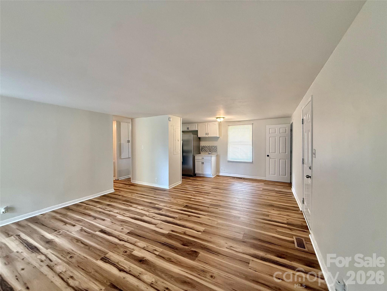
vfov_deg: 85.7
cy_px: 146
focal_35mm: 14
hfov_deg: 102.1
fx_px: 157
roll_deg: -0.4
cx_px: 194
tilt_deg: -0.7
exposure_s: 1/99
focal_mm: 2.22
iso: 320
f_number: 2.2
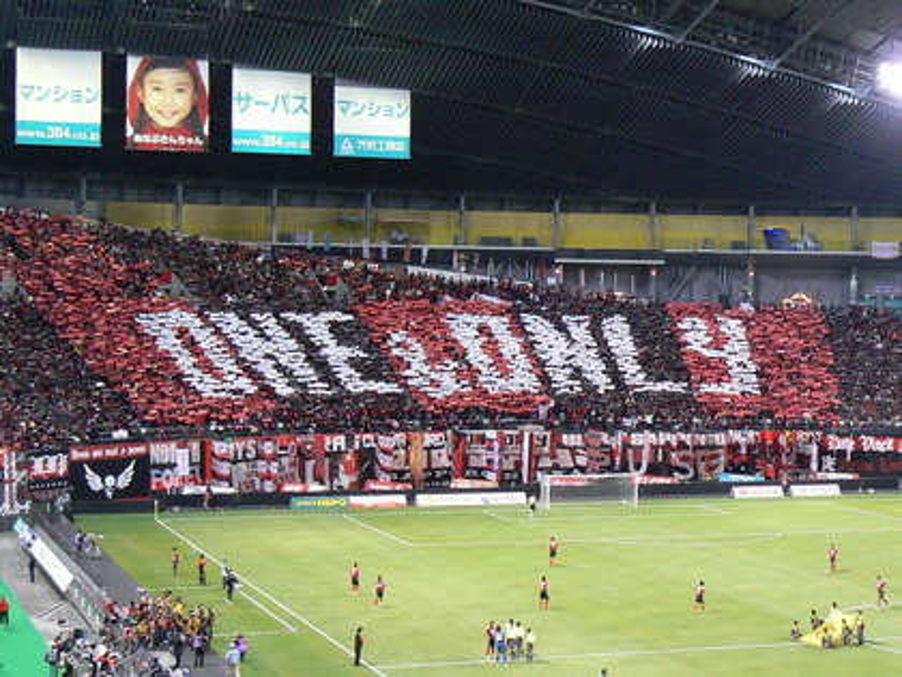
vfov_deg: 20.4
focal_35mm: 72
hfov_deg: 27.0
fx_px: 1876
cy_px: 338
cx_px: 451
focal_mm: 8.8
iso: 200
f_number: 2.8
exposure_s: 1/20
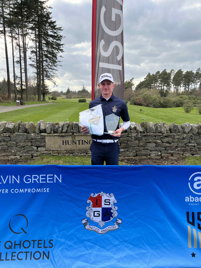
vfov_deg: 67.3
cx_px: 100
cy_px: 134
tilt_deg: -7.3
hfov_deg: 53.1
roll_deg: +1.0
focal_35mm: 26
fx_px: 201
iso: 50
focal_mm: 5.7
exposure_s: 1/873
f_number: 1.5
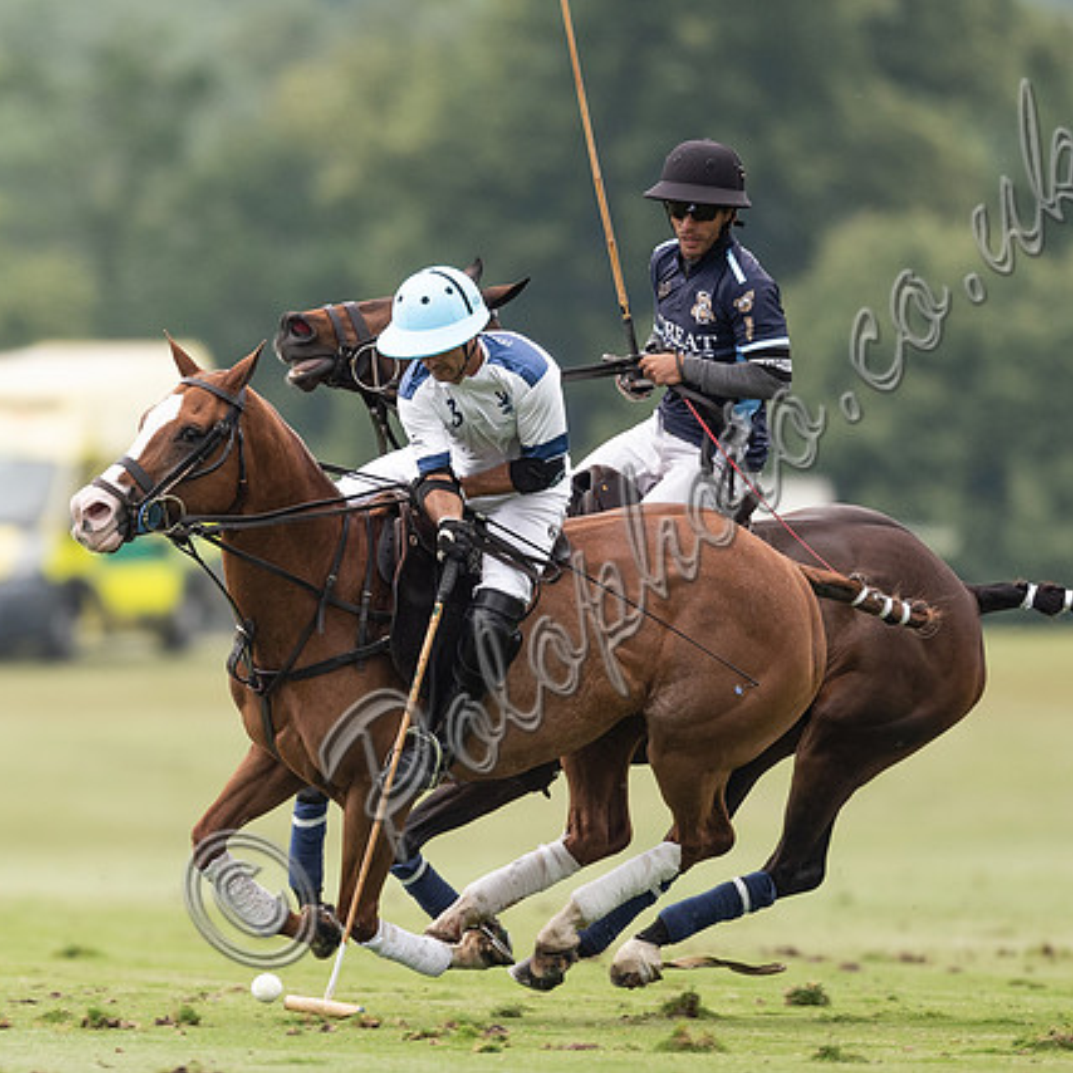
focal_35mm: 1181
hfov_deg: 1.5
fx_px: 41417
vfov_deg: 1.5
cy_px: 660
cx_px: 93
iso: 400
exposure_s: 1/1000
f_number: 4
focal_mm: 500
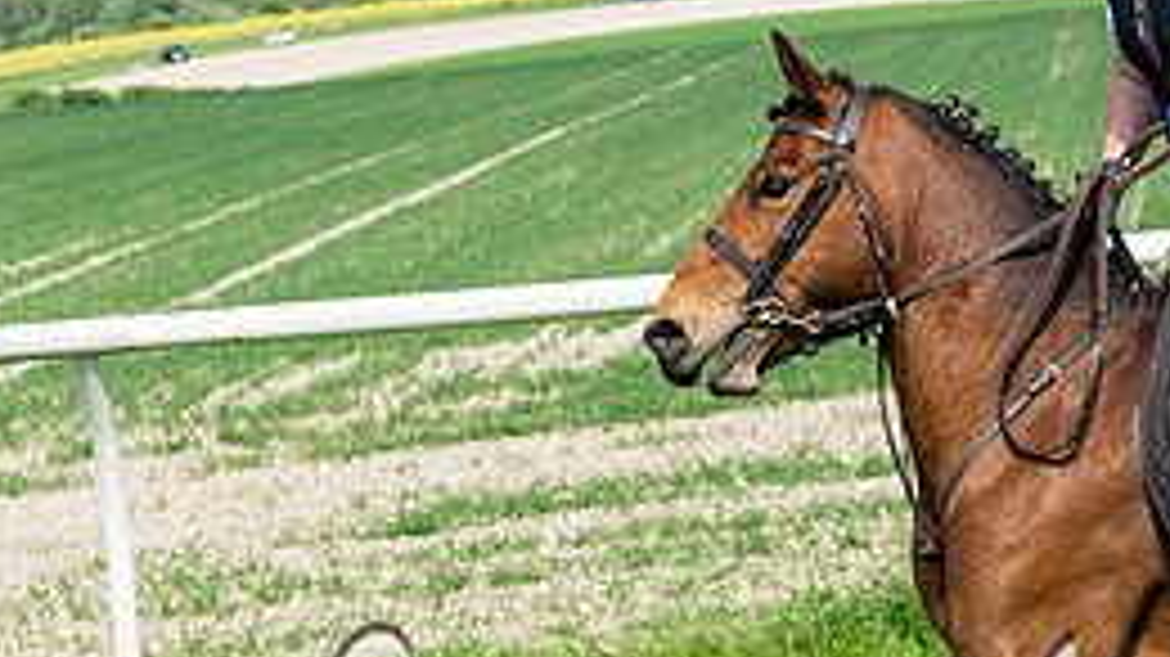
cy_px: 518
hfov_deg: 9.6
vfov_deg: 5.4
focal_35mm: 223
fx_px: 6915
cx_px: 1078
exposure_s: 1/1250
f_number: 5.6
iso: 200
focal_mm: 82
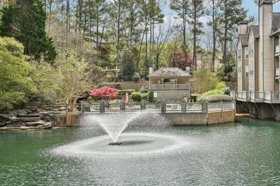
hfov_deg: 44.1
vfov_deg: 30.5
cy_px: 87
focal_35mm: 44
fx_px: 342
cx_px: 177
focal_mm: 30
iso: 100
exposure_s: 1/320
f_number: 8
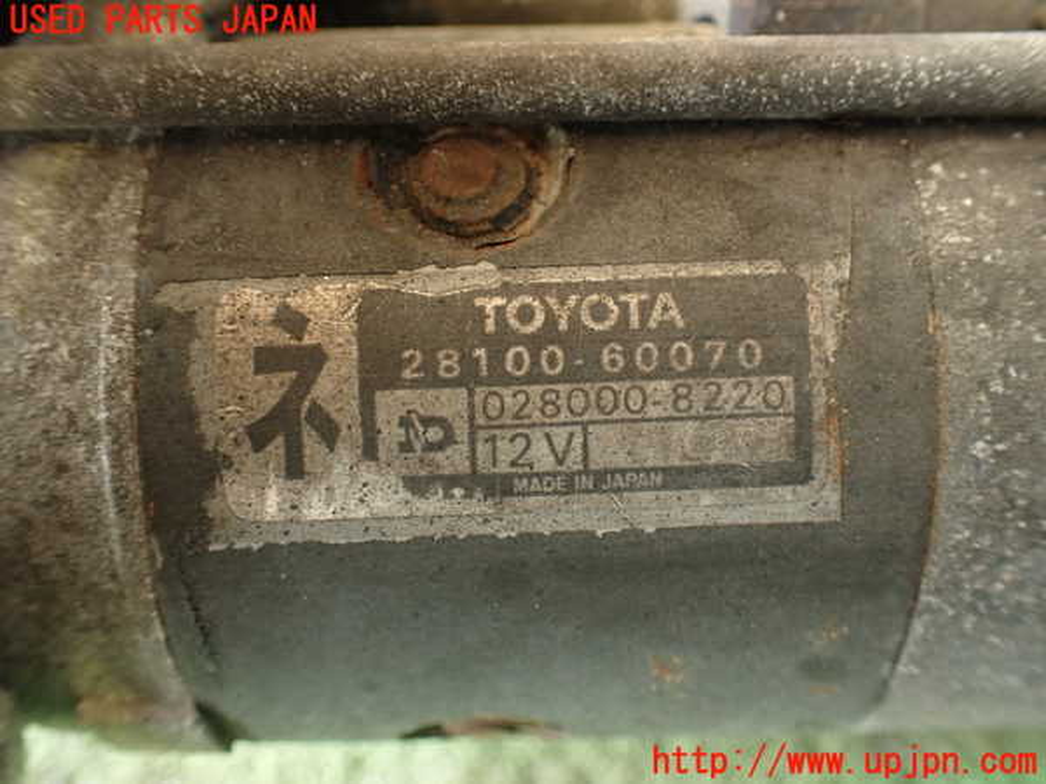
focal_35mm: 30
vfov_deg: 46.8
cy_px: 392
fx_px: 907
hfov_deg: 60.0
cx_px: 523
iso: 200
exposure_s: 1/30
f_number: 2.3
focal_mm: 5.4
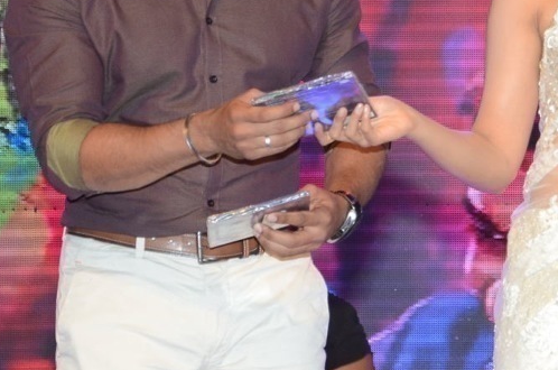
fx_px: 4752
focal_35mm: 307
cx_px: 604
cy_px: 70
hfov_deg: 6.7
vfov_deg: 4.5
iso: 1000
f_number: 5.6
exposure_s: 1/125
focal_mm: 85
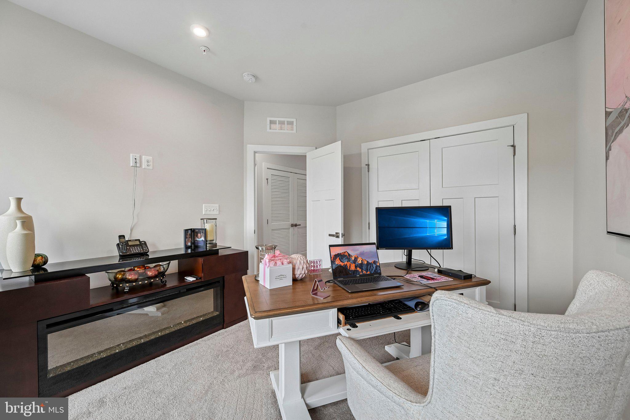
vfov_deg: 81.2
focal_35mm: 14
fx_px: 245
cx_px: 315
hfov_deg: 104.3
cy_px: 210
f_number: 8
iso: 320
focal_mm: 14
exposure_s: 1/15
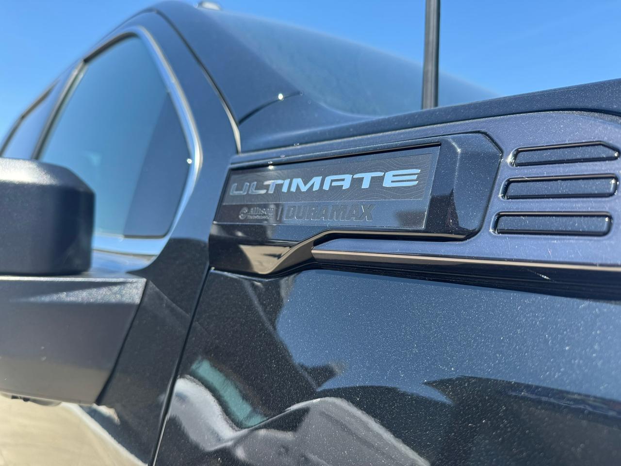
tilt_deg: -0.8
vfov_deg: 56.8
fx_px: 431
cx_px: 310
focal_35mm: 24
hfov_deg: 71.6
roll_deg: -0.4
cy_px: 233
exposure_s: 1/966
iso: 80
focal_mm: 6.76
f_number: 1.78
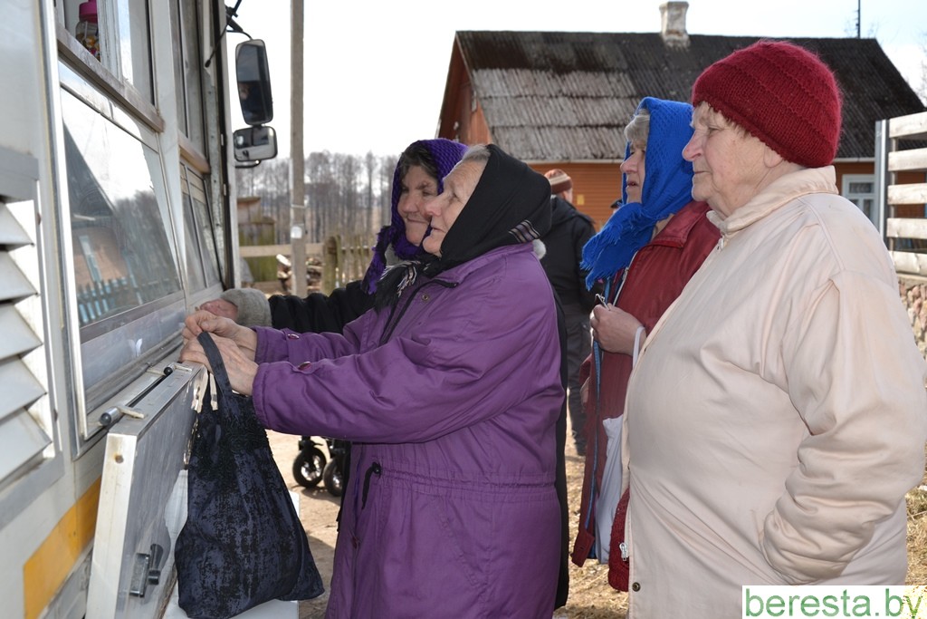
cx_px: 464
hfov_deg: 43.6
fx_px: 1159
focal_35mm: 45
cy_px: 310
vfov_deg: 29.9
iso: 100
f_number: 6.3
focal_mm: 30
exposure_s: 1/200
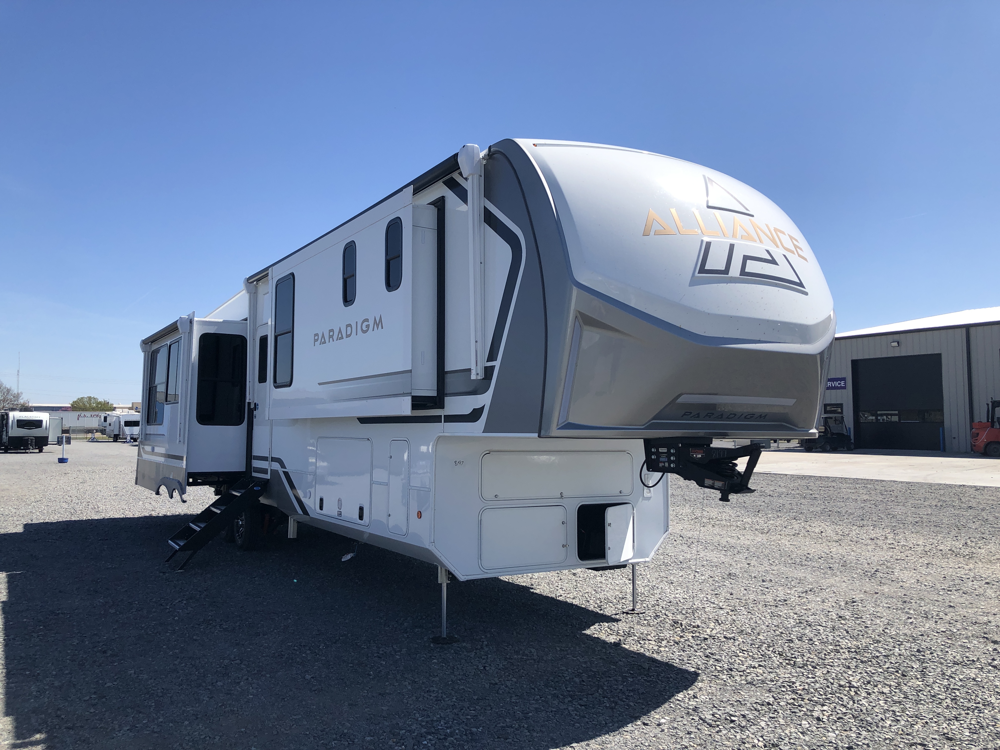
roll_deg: +0.5
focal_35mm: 28
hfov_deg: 63.4
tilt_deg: +2.5
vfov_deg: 49.7
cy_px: 375
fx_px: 809
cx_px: 500
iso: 20
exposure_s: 1/2183
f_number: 1.8
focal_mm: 3.99
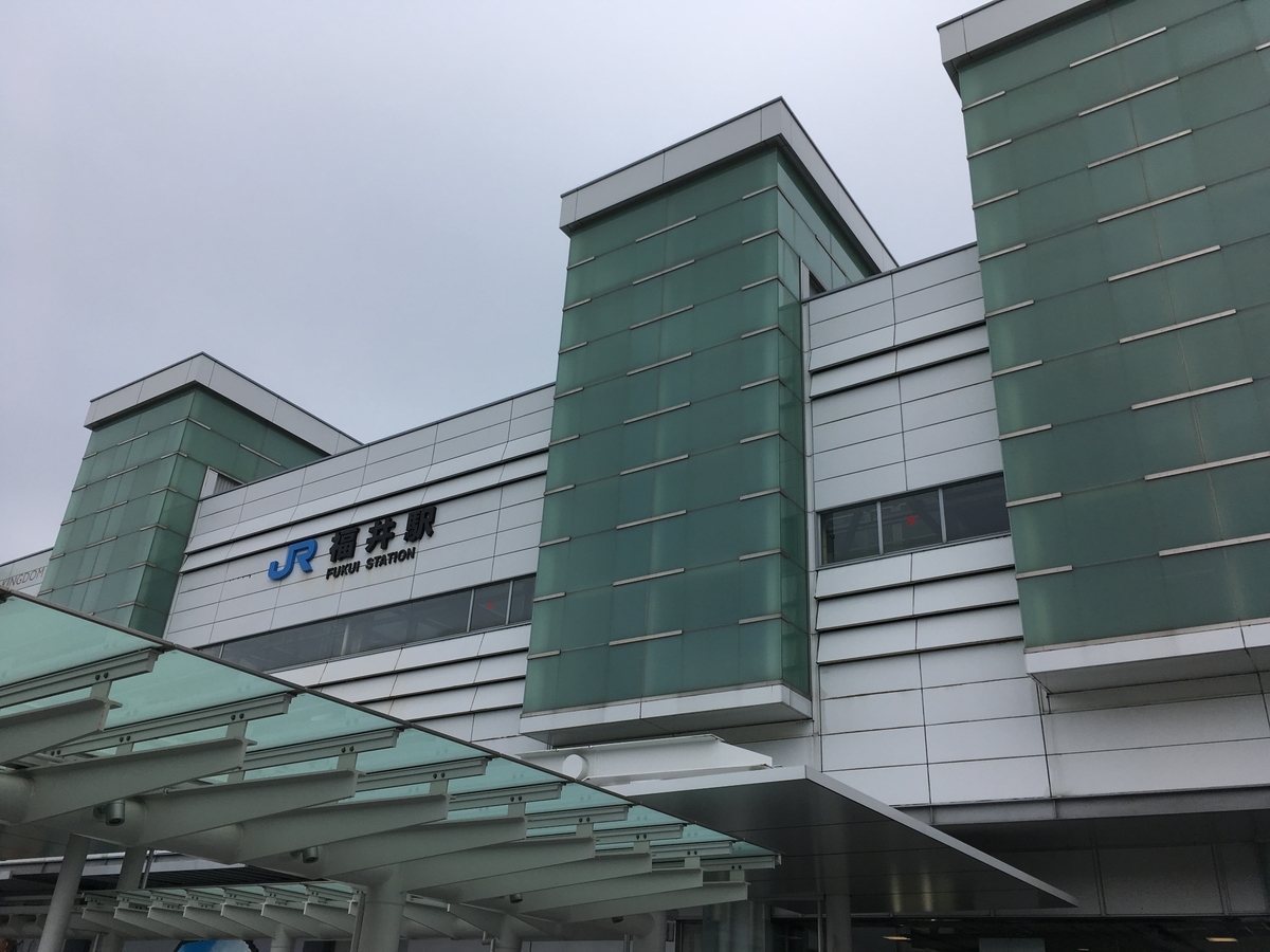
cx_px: 635
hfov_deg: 61.7
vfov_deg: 48.2
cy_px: 476
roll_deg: -3.6
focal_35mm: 29
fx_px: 1064
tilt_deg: +26.9
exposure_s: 1/1166
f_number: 2.2
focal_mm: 4.15
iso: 25
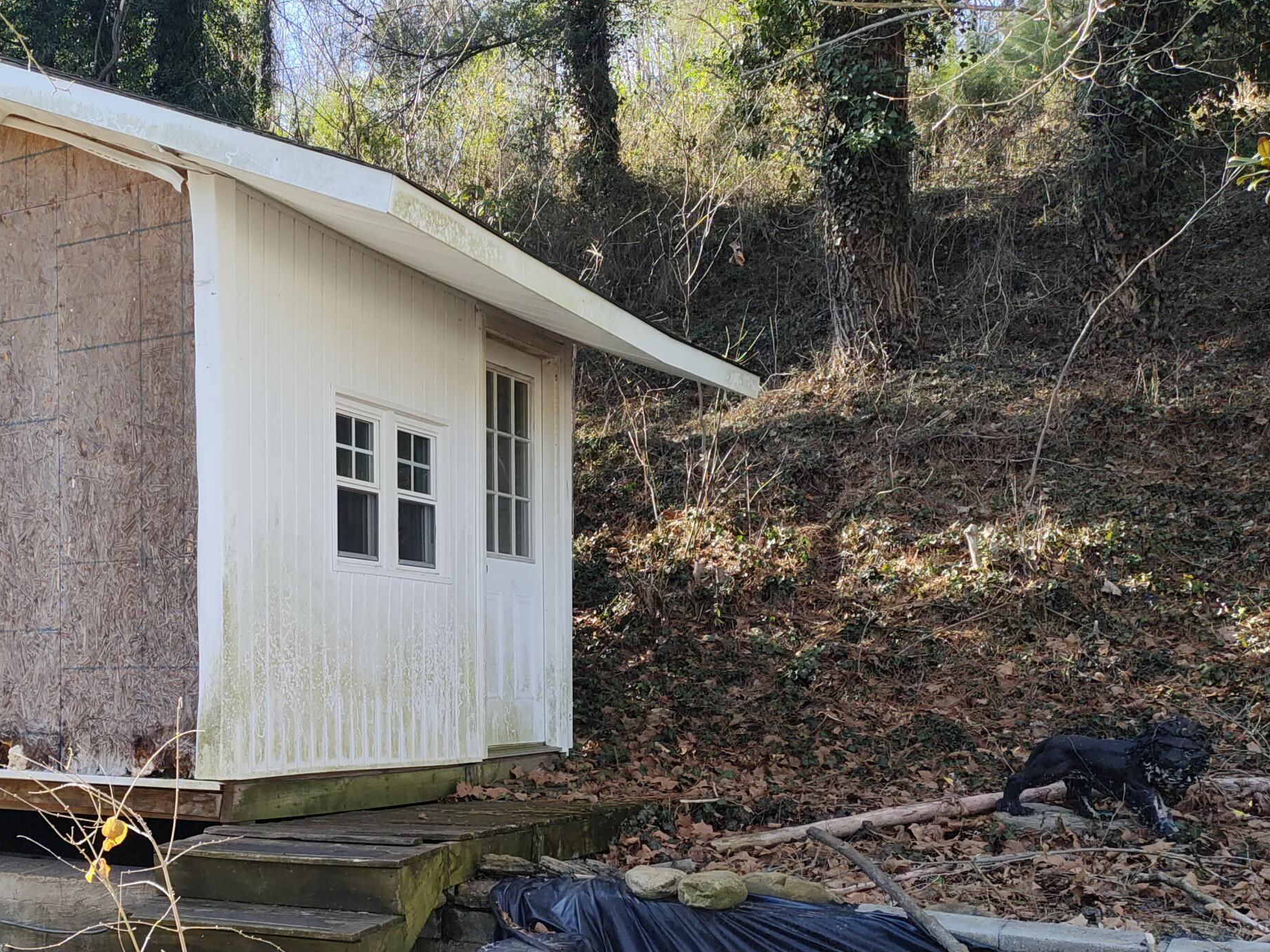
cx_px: 367
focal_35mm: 41
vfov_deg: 34.6
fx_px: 1504
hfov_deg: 44.7
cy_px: 677
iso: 100
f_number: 1.7
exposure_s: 1/297
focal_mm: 4.71
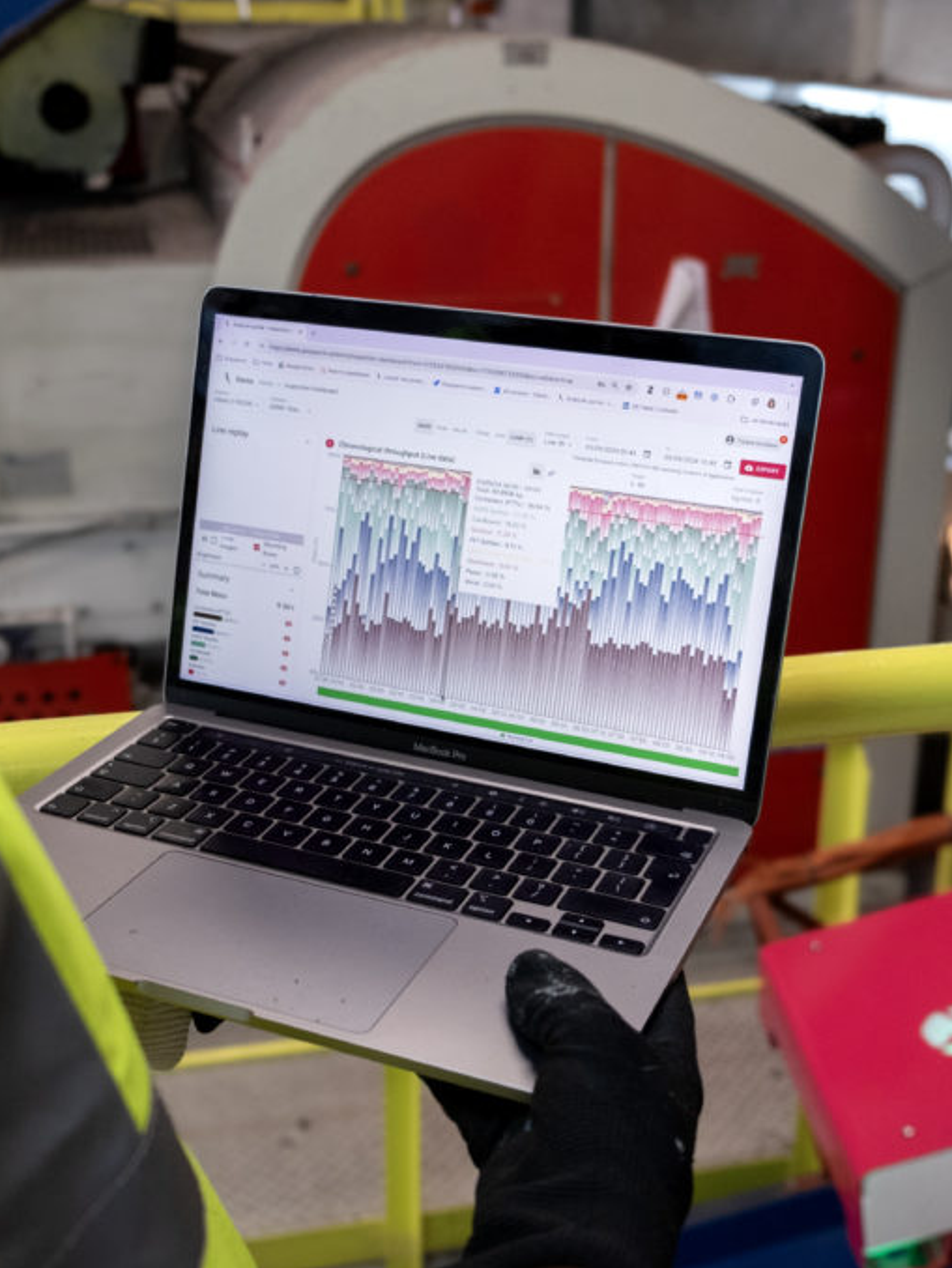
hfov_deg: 32.2
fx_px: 1649
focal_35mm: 45
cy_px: 637
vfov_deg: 42.1
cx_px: 473
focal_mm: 20.5
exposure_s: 1/250
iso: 1000
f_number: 3.2
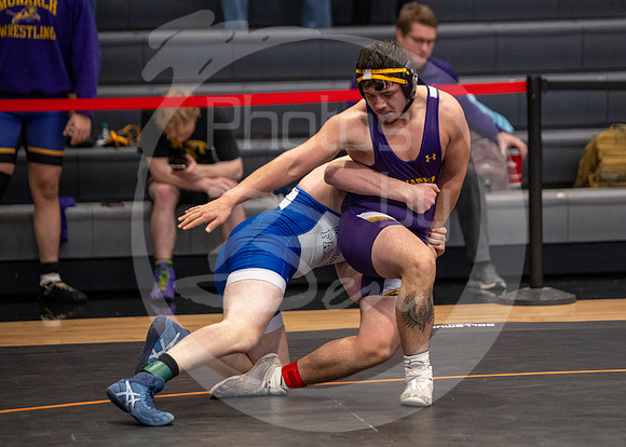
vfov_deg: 6.1
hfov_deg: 8.5
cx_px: 418
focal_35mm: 236
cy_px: 261
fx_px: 4201
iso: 3200
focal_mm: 160
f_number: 2.8
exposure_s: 1/1000
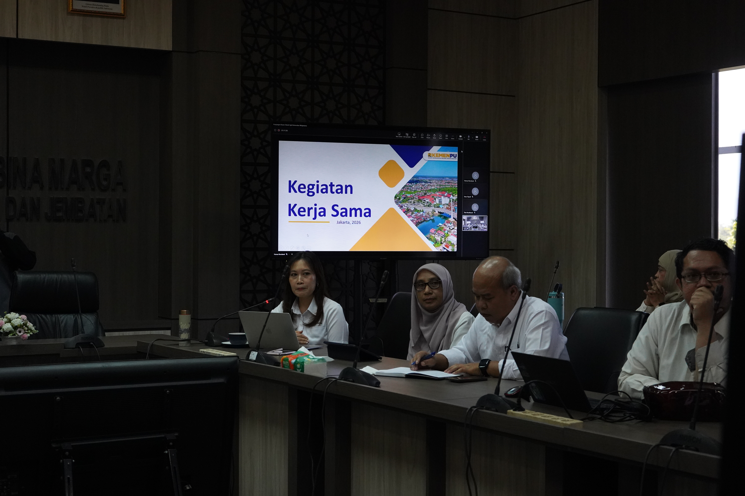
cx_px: 372
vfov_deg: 22.6
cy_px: 248
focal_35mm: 60
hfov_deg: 33.4
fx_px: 1242
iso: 6400
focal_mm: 60
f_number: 5.6
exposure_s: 1/500
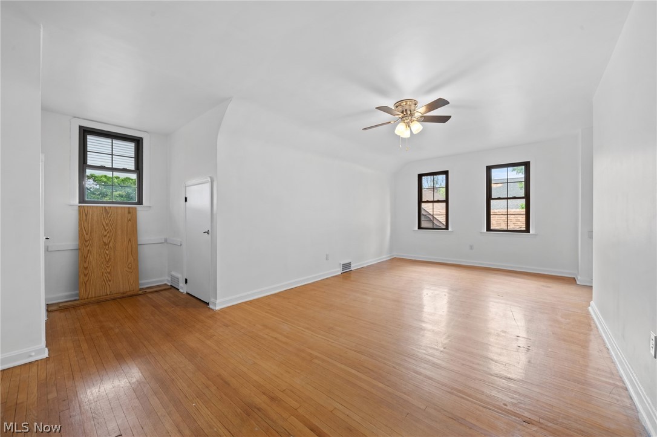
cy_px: 218
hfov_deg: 108.4
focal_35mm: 13
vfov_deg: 85.4
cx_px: 328
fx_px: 237
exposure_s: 1/3
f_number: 9
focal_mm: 13
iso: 250
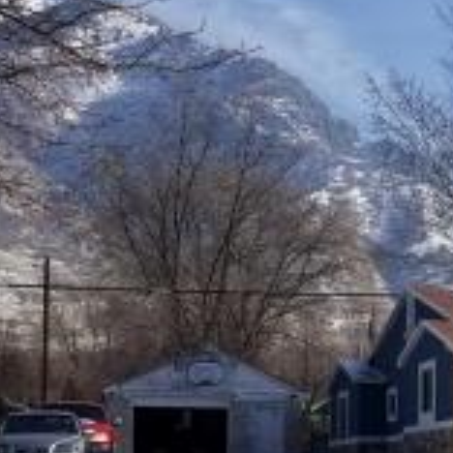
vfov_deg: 18.0
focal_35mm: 94
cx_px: 636
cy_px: 468
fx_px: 1392
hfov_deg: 17.1
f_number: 1.7
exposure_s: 1/4320
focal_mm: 4.3
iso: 50
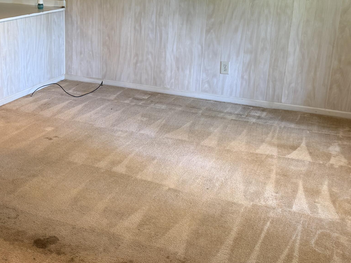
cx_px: 90
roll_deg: -0.2
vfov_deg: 30.8
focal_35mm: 47
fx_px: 477
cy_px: 103
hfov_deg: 39.4
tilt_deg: -15.5
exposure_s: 1/60
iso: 200
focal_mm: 6.76
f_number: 1.78
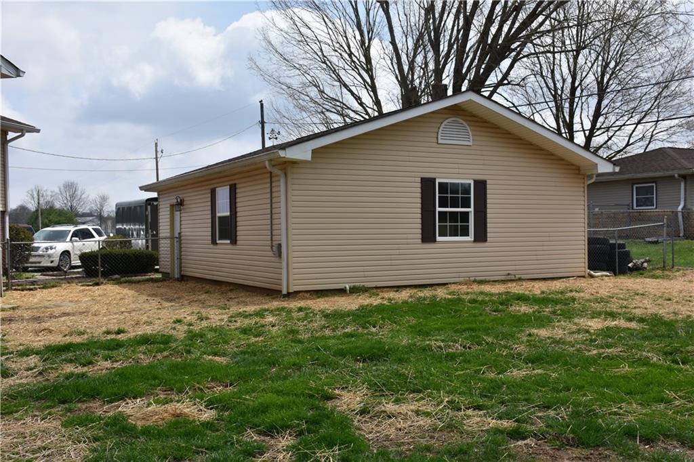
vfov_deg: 34.2
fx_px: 752
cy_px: 231
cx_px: 347
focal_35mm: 39
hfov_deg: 49.6
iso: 160
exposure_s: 1/500
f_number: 8
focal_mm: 26
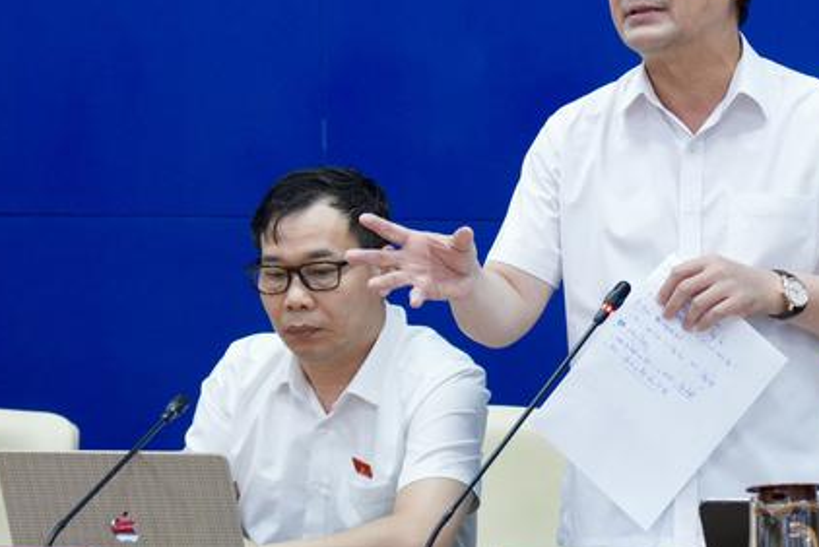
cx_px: 675
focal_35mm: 179
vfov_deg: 7.7
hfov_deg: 11.4
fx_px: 4075
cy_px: 217
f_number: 3.5
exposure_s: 1/125
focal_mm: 70
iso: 1250
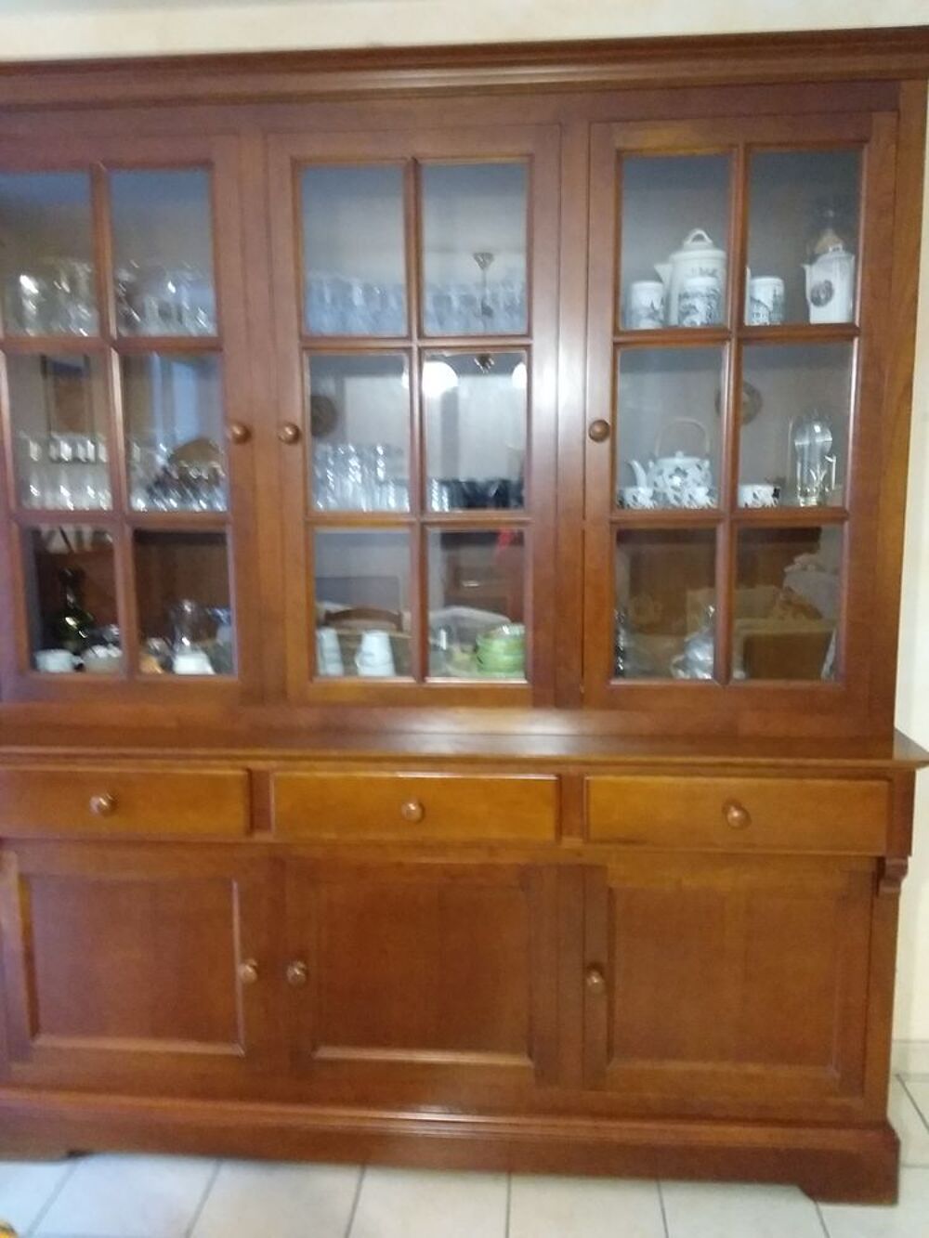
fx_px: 1002
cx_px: 464
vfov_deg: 63.4
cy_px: 619
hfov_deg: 49.8
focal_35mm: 28
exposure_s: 1/17
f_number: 1.9
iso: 320
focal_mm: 2.91
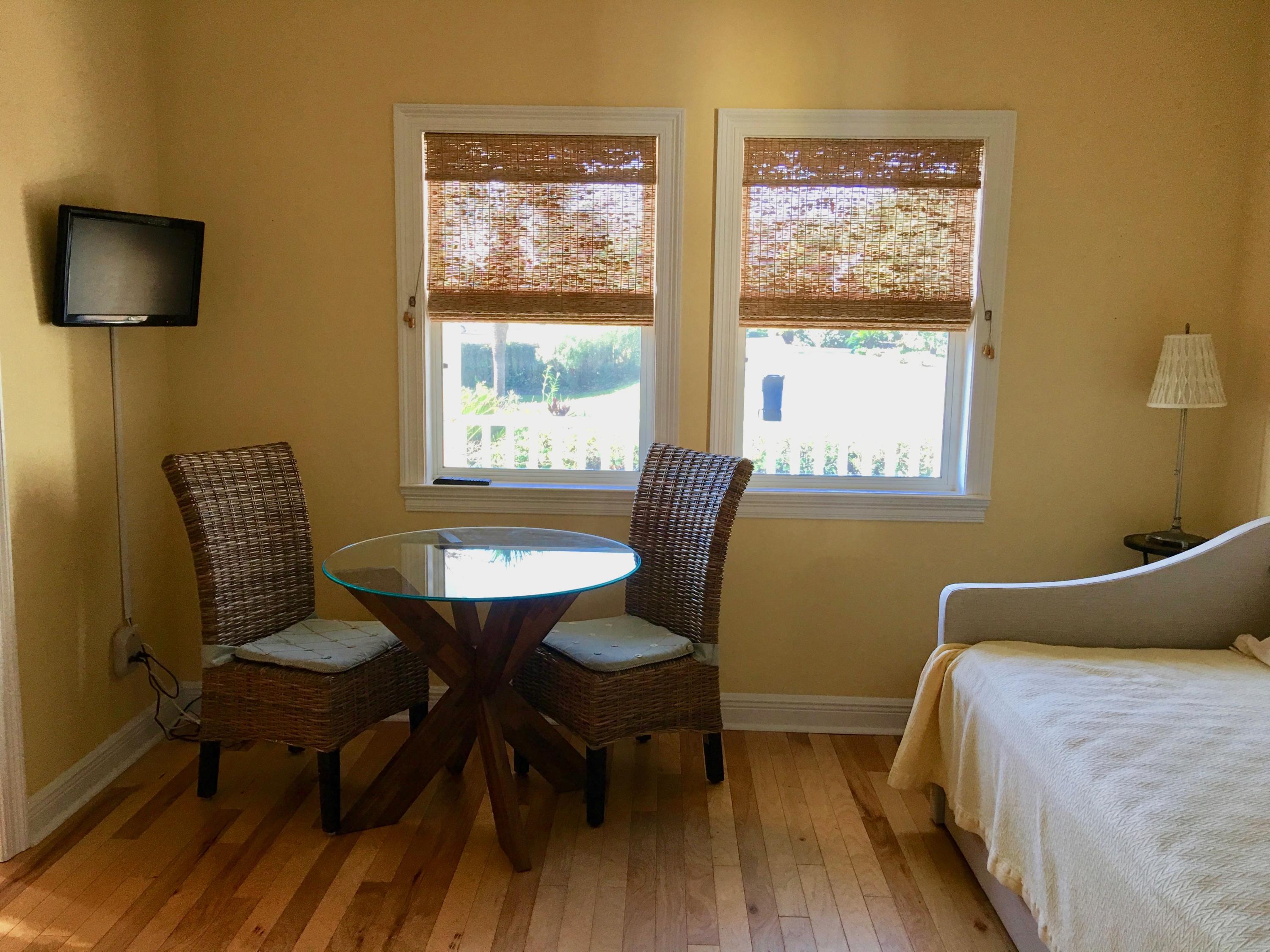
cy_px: 476
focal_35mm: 29
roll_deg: -1.4
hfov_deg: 61.7
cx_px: 635
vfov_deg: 48.2
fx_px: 1064
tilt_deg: -6.3
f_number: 2.2
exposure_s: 1/30
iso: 32
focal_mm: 4.15
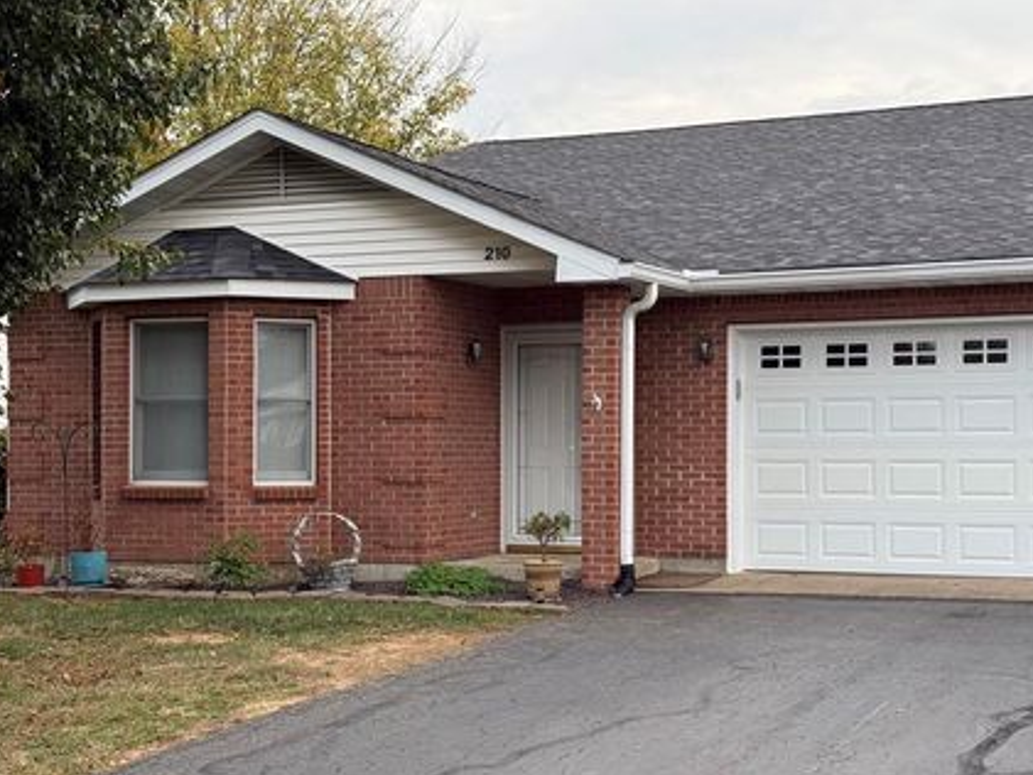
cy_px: 416
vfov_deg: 25.7
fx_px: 1701
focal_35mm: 57
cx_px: 586
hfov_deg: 33.7
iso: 100
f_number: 1.78
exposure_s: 1/712
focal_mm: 6.76
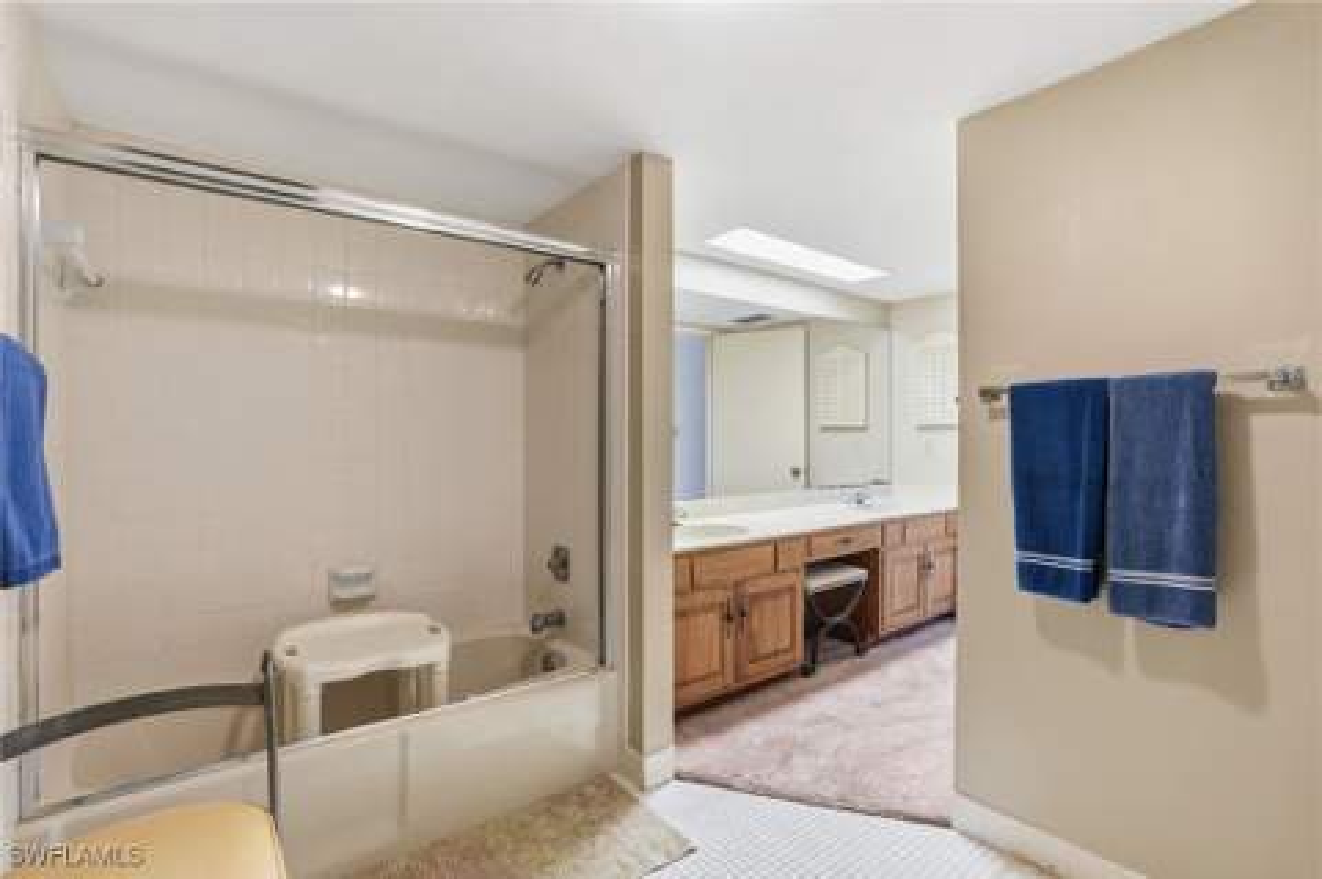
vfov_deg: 73.6
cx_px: 661
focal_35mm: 16
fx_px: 587
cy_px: 440
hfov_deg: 96.8
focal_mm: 16
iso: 200
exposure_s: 1/8
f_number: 9
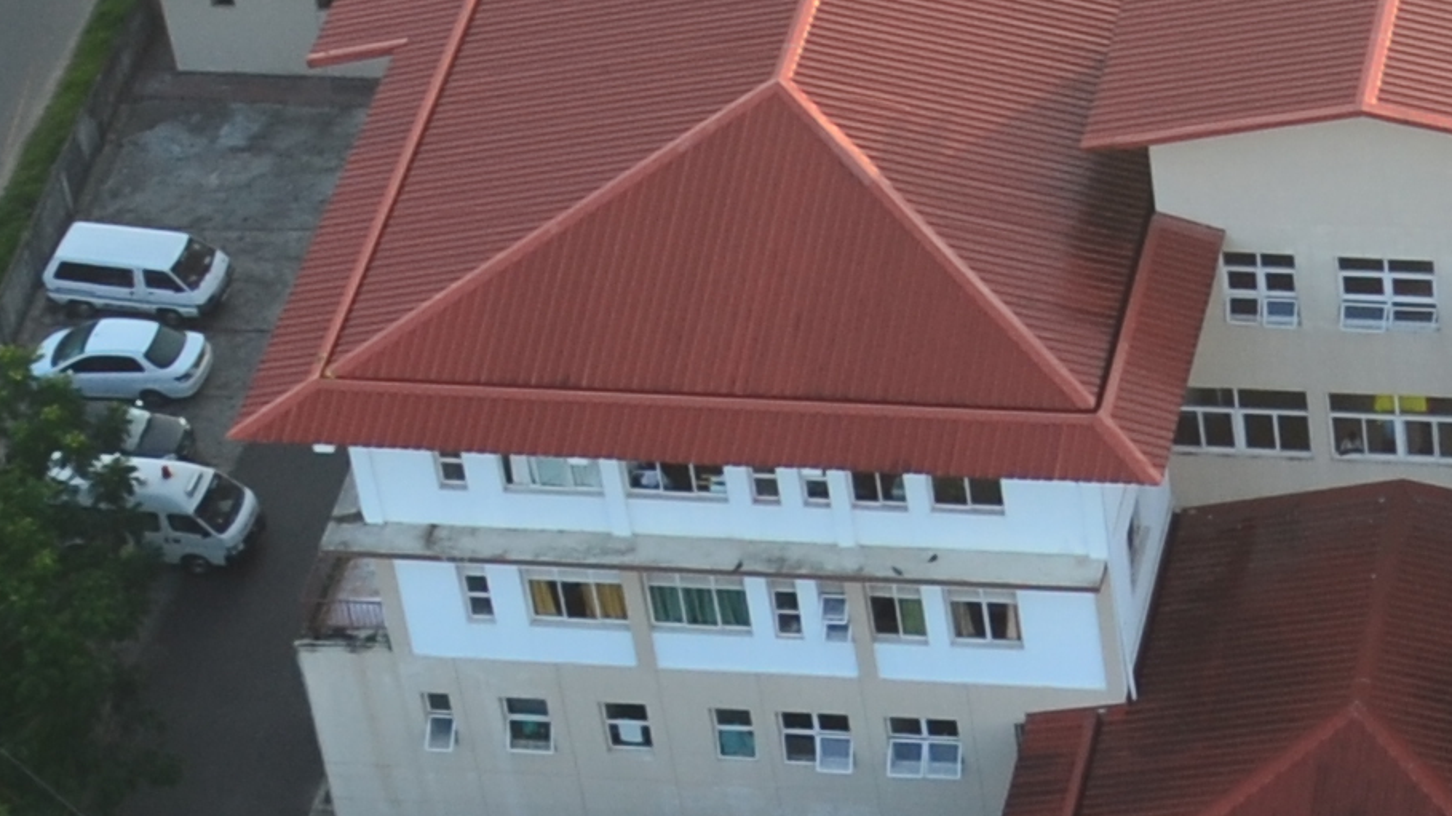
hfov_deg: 13.6
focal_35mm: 153
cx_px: 1794
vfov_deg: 7.8
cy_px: -450
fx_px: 5890
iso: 200
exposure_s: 1/160
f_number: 6.3
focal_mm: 18
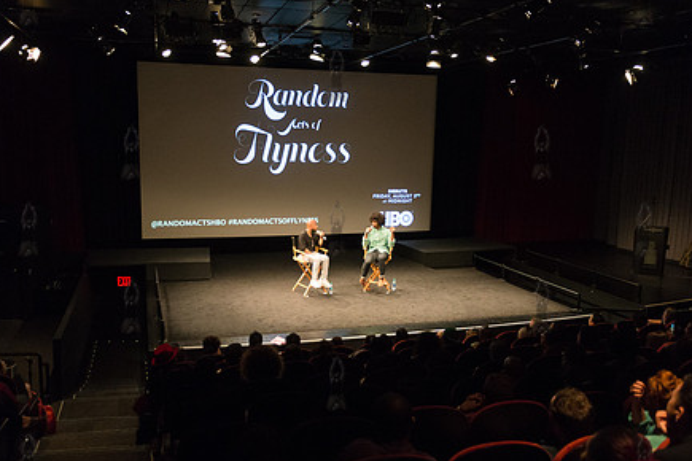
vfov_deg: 41.1
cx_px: 336
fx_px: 615
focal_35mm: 32
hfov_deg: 58.7
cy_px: 228
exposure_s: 1/200
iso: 4000
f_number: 2.8
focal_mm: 24
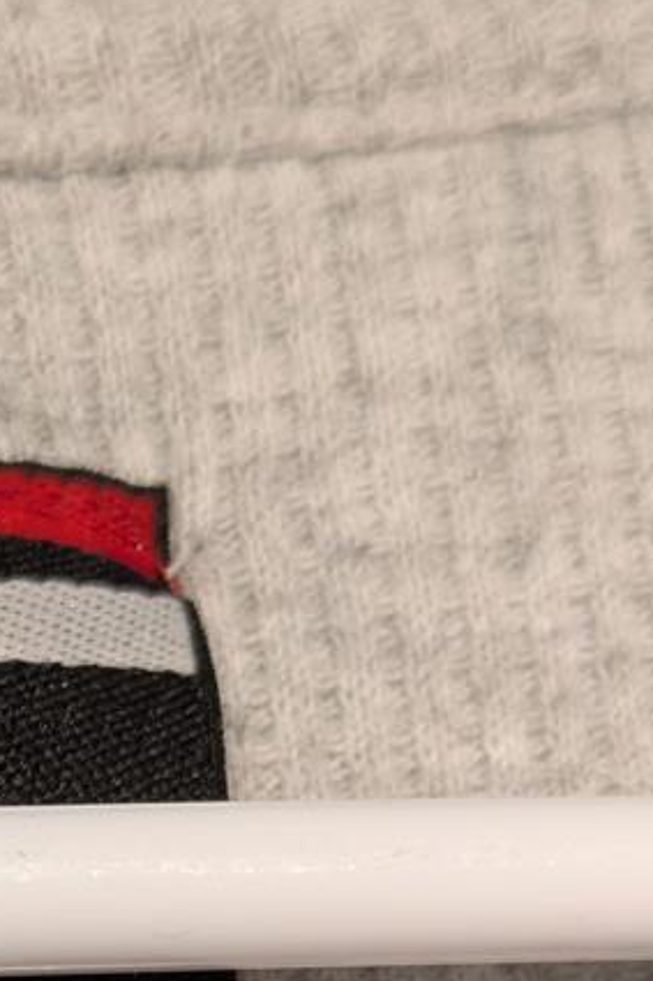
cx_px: -326
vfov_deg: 19.7
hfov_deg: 13.2
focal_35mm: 98
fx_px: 2668
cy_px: 1131
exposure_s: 1/60
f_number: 1.89
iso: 281
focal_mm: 5.43
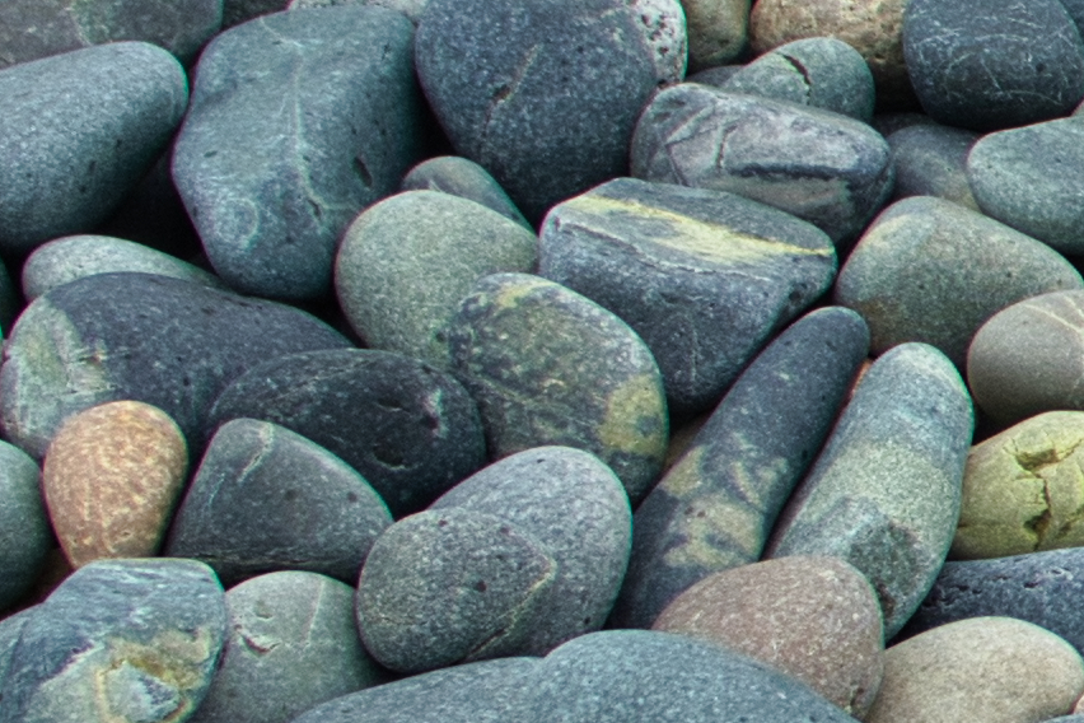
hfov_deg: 9.5
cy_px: 305
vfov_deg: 6.9
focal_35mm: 199
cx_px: 2331
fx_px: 5992
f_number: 4
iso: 125
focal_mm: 11.4
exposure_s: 1/250
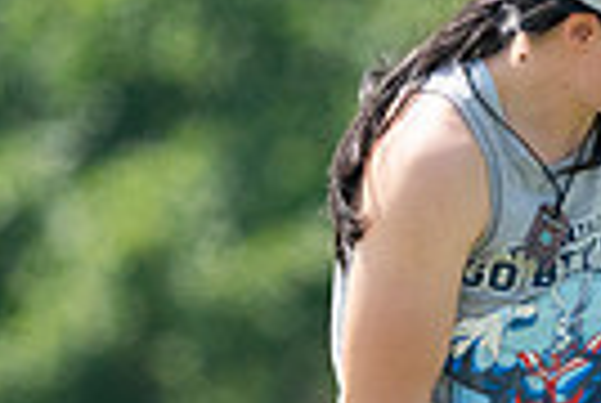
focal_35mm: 2015
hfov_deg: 1.0
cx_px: 902
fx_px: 33714
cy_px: 531
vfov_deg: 0.7
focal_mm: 467
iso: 2500
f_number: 6.3
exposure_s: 1/4000
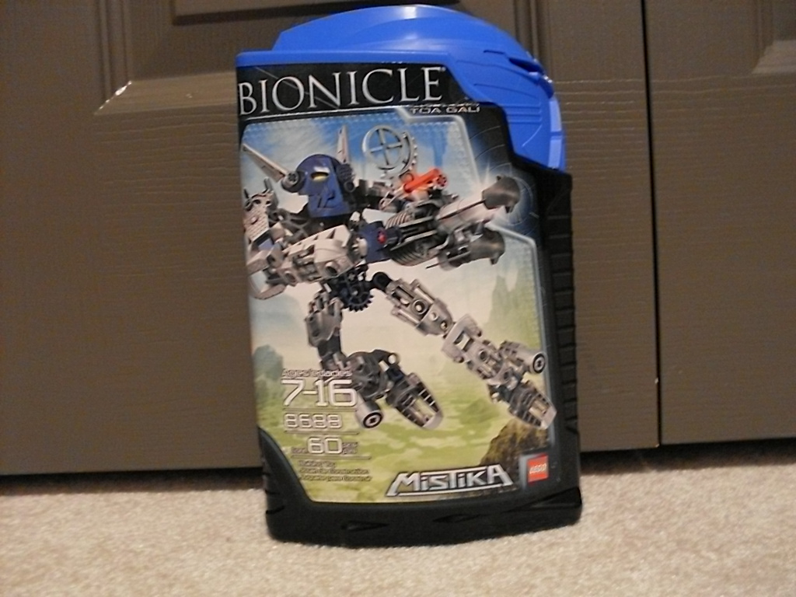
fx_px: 874
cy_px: 298
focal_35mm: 38
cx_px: 398
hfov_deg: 49.0
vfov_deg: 37.7
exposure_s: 1/10
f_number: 2.8
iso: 400
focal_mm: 6.3
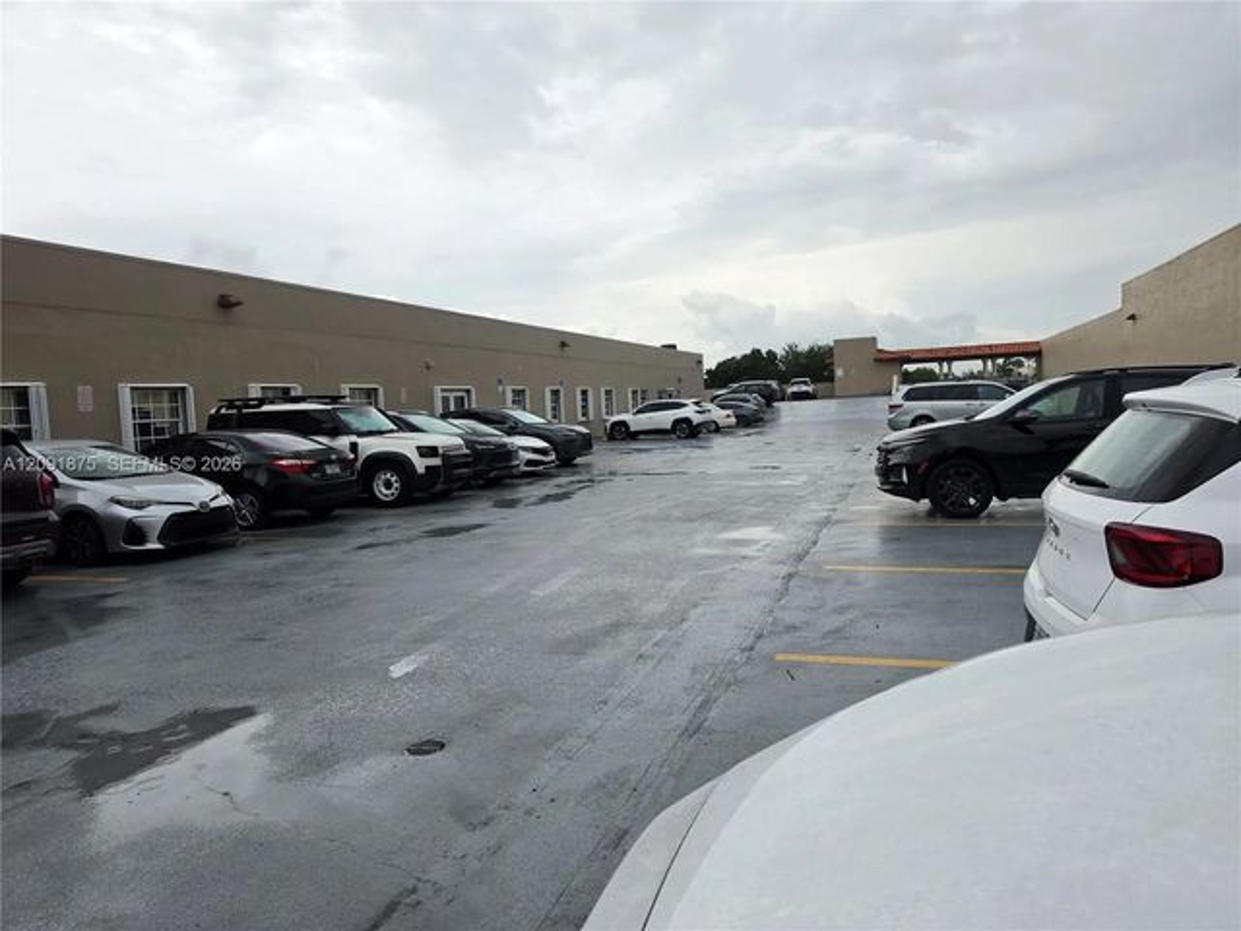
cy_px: 466
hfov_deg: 73.9
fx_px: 825
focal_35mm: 23
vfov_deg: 58.9
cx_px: 620
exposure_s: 1/6571
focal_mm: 6.5
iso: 64
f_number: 1.4
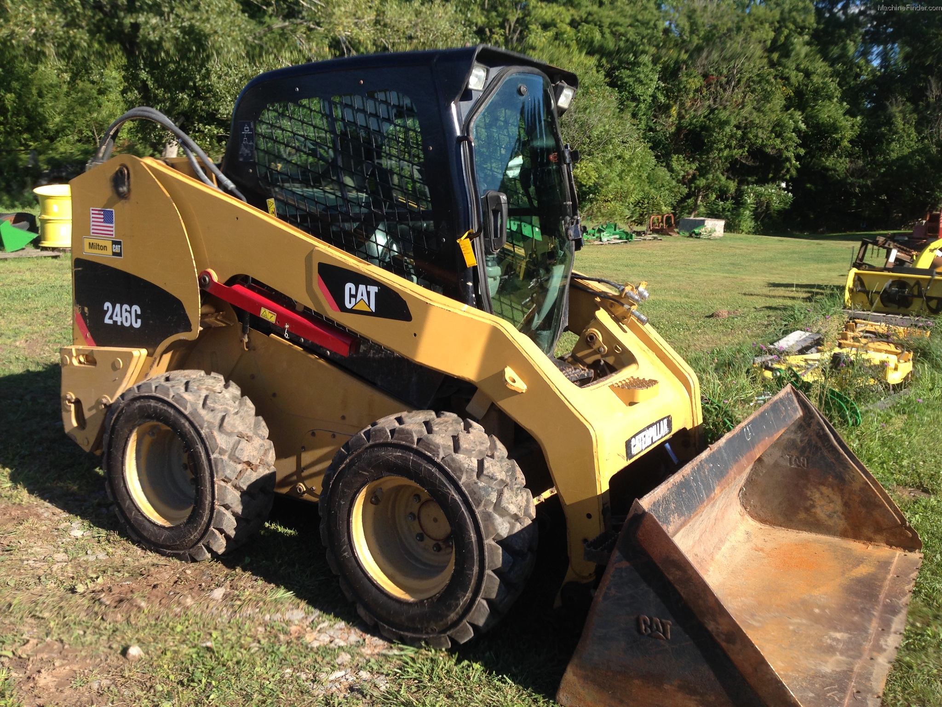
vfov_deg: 42.9
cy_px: 354
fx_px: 898
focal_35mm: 33
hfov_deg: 55.4
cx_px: 471
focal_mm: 4.12
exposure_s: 1/678
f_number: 2.4
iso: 50
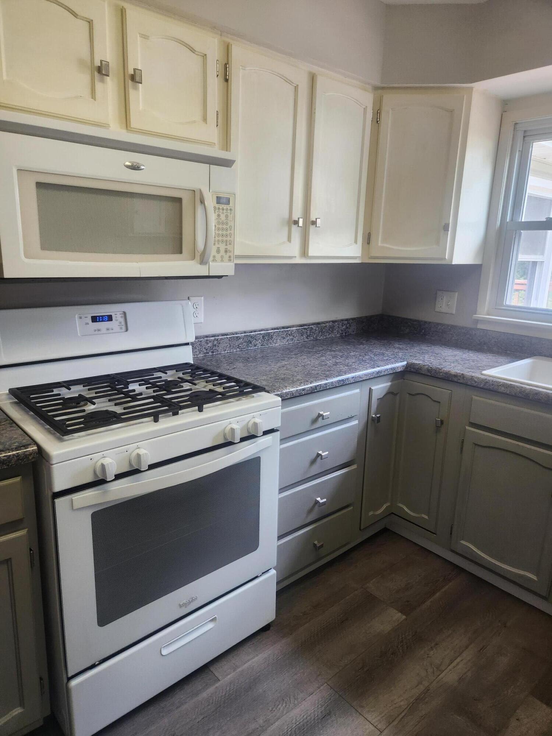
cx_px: 276
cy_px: 368
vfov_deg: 73.9
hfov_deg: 58.9
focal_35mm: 23
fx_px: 489
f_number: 1.8
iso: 200
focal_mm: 5.4
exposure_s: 1/120
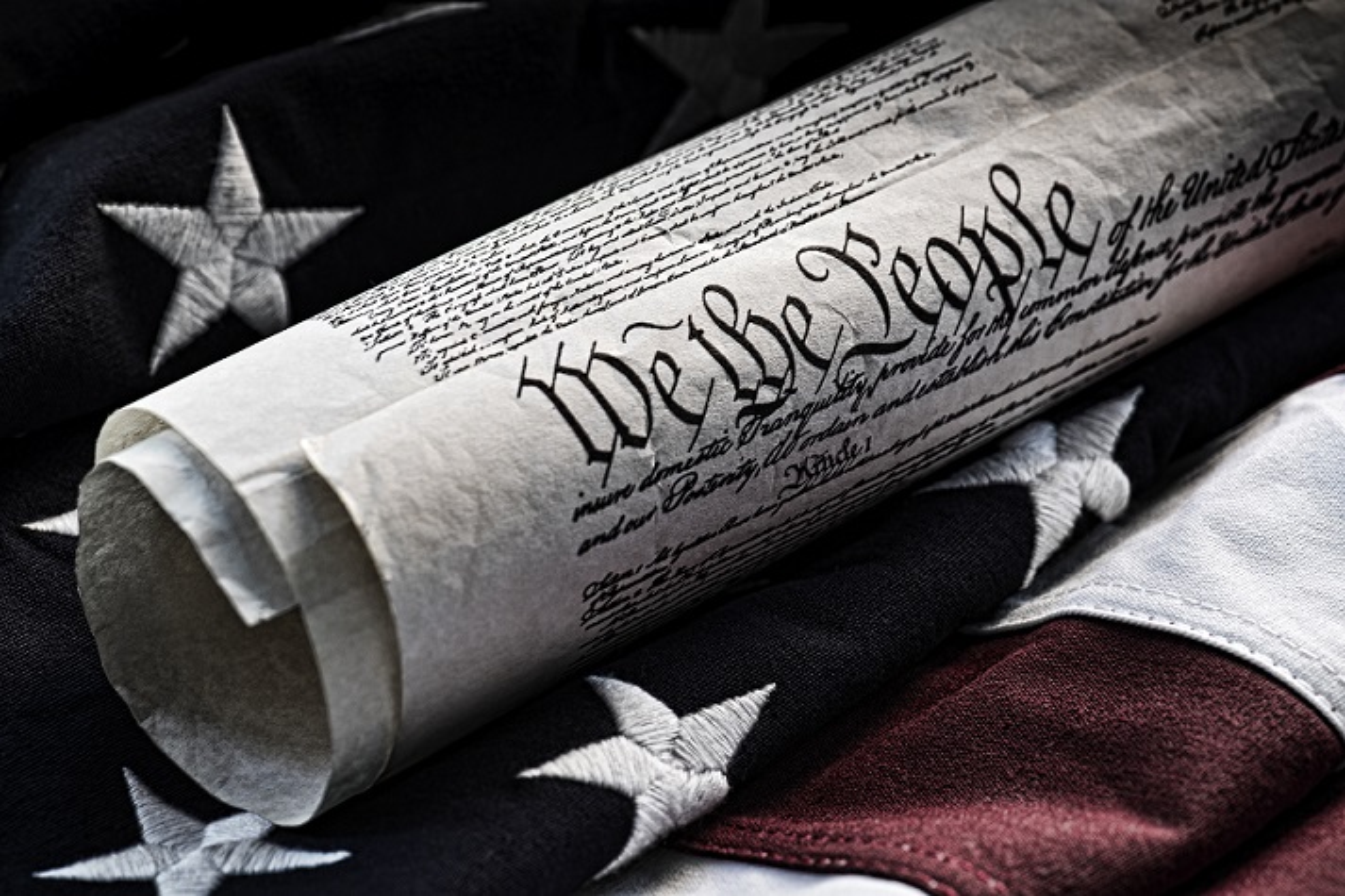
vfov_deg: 13.0
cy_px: 448
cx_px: 672
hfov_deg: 19.5
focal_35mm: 105
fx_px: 3922
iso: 100
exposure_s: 1/2
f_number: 9
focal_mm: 105
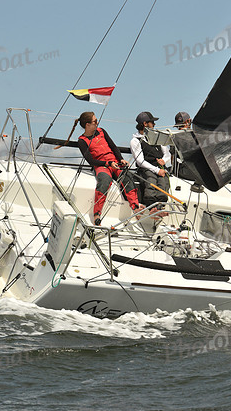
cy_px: 198
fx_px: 1613
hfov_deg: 8.2
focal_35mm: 148
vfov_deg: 14.5
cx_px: 112
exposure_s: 1/800
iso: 250
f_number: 10
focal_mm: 100
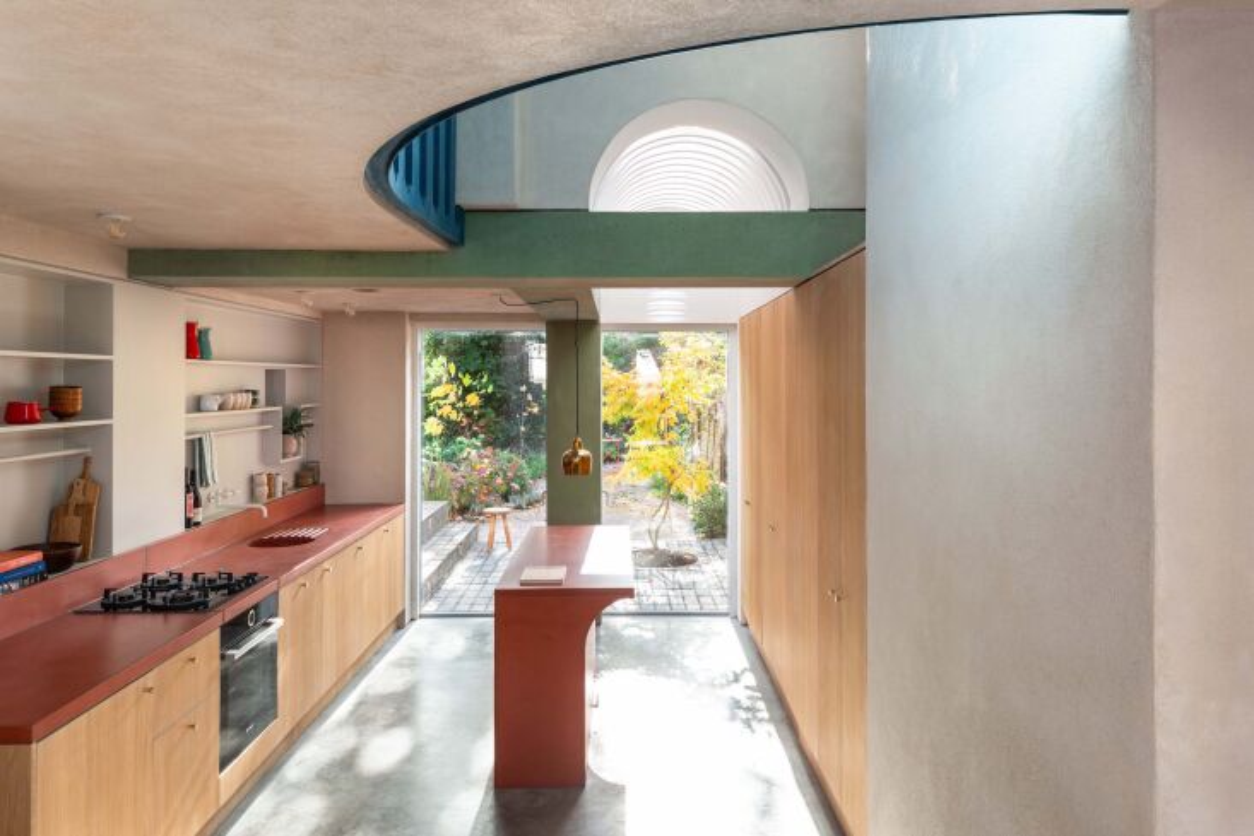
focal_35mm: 24
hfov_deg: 73.7
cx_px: 627
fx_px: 836
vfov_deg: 53.2
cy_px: 418
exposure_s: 1/8
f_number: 11
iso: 160
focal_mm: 24
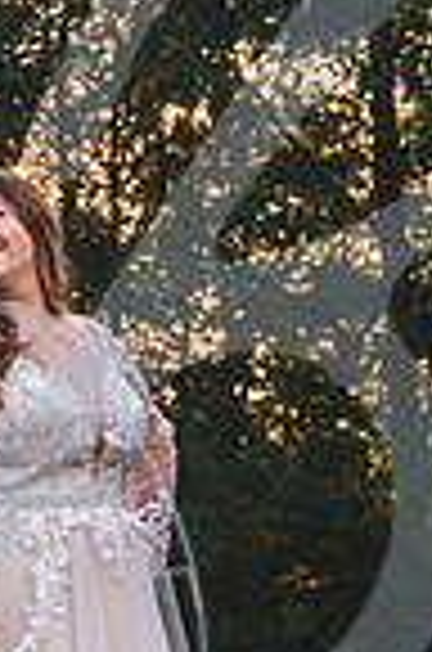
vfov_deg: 18.3
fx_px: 2026
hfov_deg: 12.0
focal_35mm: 112
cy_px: 324
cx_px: -9
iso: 100
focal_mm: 36
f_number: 2.8
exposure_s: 1/250
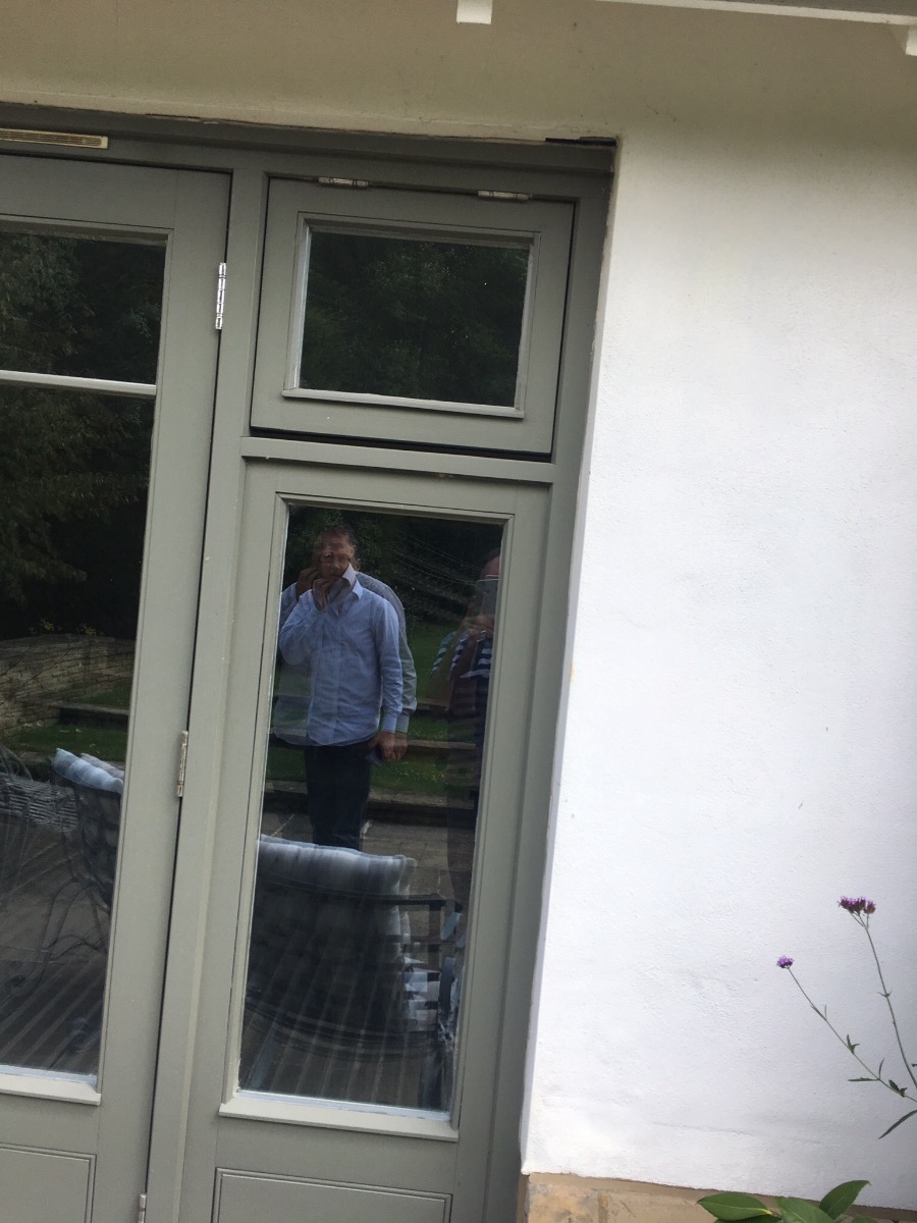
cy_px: 612
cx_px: 458
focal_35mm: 29
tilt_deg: +2.4
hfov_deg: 48.2
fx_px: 1024
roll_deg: -7.6
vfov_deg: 61.7
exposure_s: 1/469
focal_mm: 4.15
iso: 25
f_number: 2.2
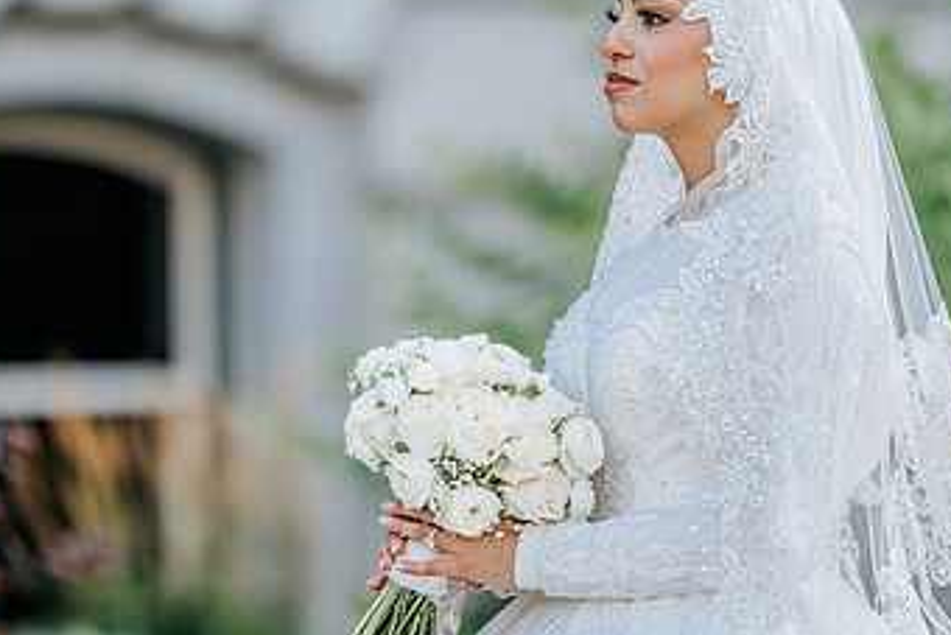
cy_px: 239
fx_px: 6765
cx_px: 417
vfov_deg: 5.4
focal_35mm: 256
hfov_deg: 8.0
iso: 100
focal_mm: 150
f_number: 2
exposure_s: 1/640
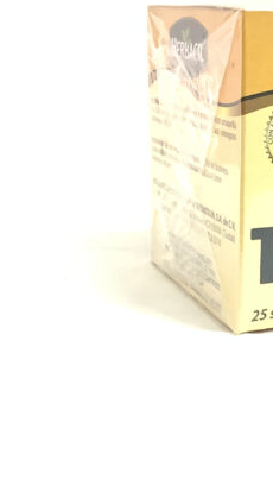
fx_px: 850
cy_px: 175
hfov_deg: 17.2
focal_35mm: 66
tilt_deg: -11.4
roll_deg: -0.7
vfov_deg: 31.7
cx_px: 349
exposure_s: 1/60
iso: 250
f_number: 2.4
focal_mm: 3.3
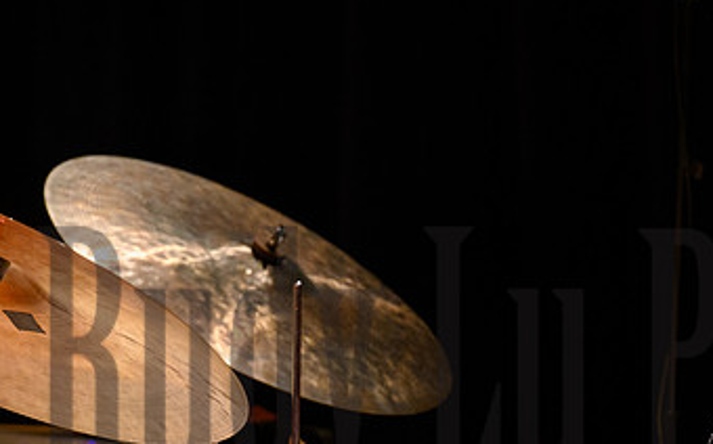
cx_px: 456
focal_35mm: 243
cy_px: 362
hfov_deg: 8.6
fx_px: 4719
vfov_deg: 5.4
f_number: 5.6
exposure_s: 1/30
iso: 6400
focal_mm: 120
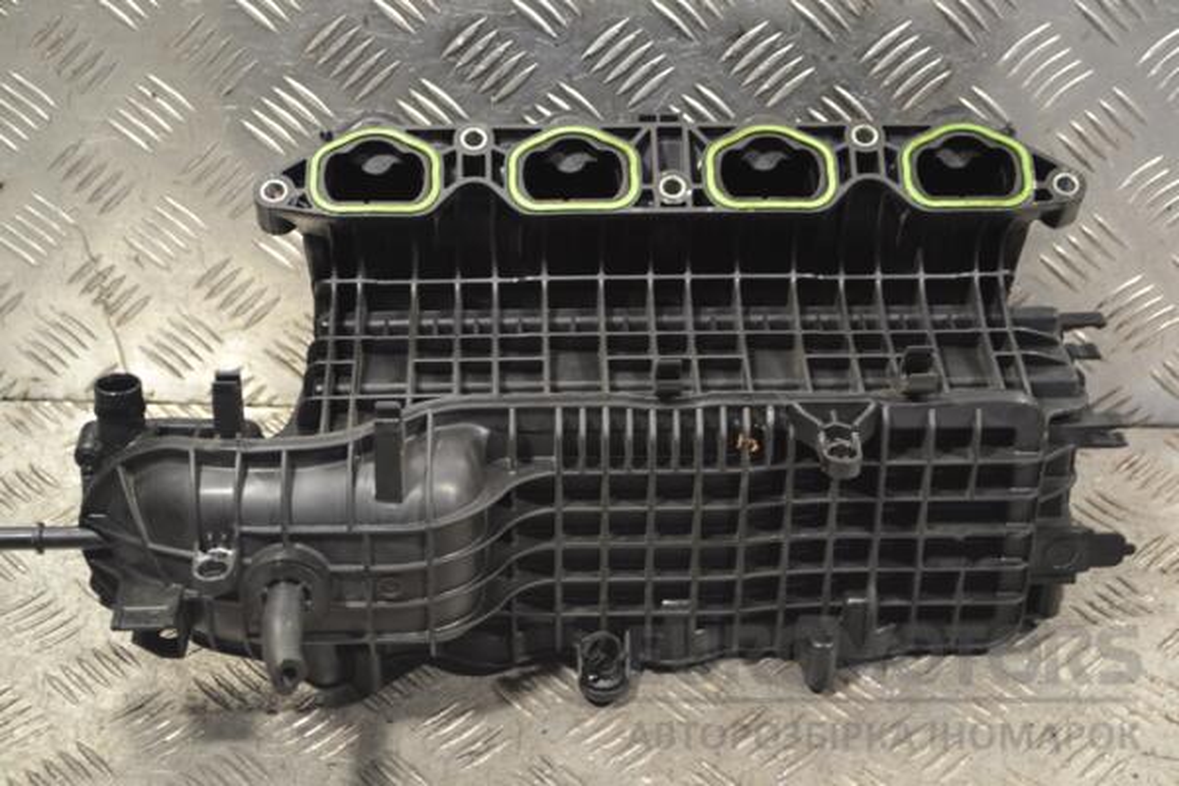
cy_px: 393
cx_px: 590
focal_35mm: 66
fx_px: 2161
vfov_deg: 20.6
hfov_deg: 30.5
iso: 400
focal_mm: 44
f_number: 5.3
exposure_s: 1/30
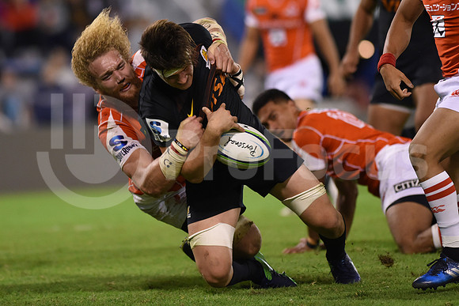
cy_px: 153
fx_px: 3826
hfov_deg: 6.9
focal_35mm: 300
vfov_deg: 4.6
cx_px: 230
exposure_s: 1/800
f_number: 2.8
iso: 2000
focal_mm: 300
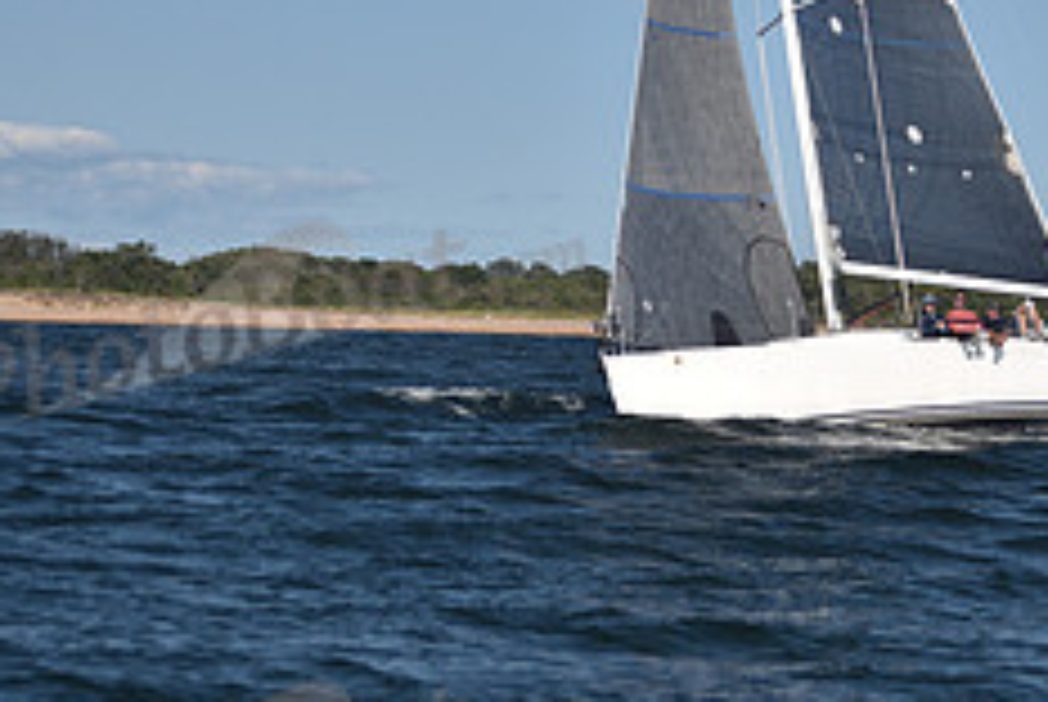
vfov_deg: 7.9
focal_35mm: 174
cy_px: 20
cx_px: 823
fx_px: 5072
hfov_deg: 11.8
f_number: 3.2
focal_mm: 70
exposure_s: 1/4000
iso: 250
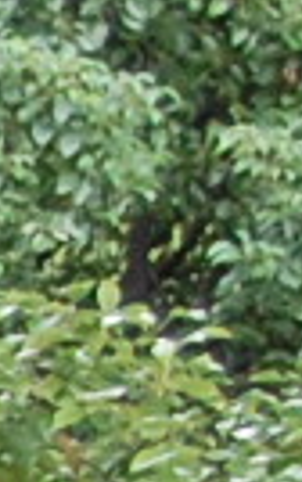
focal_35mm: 581
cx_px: -2229
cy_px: 1435
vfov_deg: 3.5
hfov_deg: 2.1
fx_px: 7635
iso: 800
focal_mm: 34
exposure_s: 1/125
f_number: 4.5
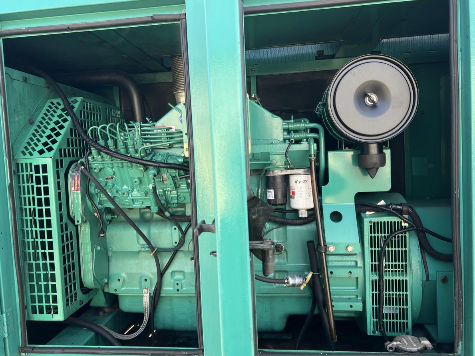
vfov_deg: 49.7
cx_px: 233
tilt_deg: -4.7
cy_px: 175
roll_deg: +4.1
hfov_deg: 63.5
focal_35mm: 28
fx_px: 384
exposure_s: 1/331
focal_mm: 5.7
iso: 50
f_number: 1.5
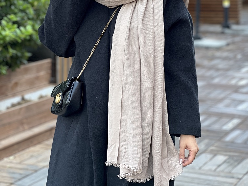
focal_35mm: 103
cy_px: 33
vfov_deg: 14.3
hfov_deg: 19.1
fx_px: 738
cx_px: 124
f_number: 2.8
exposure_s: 1/121
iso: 64
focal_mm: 9
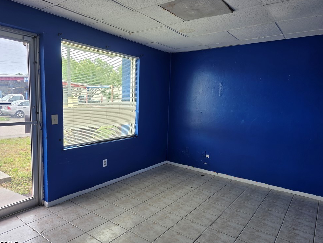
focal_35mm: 24
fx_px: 224
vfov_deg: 56.8
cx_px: 156
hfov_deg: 71.6
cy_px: 123
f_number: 1.7
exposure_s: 1/120
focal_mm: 6.3
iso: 40
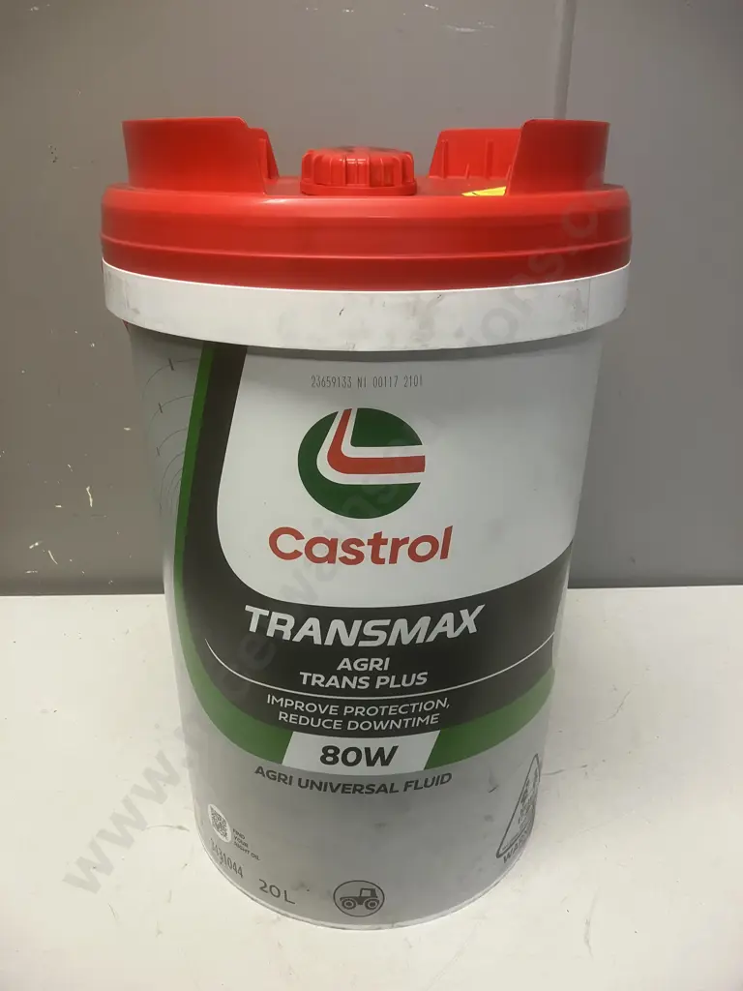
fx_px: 801
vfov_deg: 63.4
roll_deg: -0.5
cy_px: 496
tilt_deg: -20.3
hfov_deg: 49.7
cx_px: 372
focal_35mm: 28
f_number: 1.8
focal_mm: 3.99
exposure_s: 1/50
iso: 64
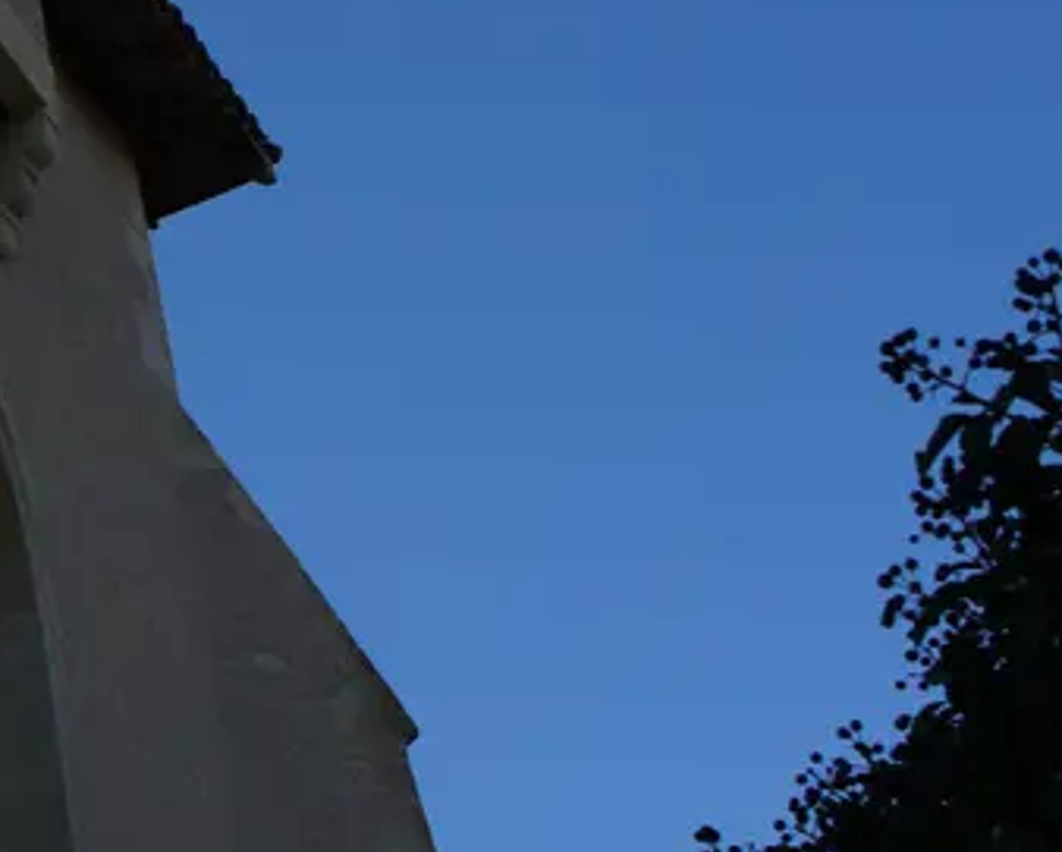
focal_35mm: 112
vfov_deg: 13.8
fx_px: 3516
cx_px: -807
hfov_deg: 15.1
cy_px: 336
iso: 200
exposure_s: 1/400
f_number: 8
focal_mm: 21
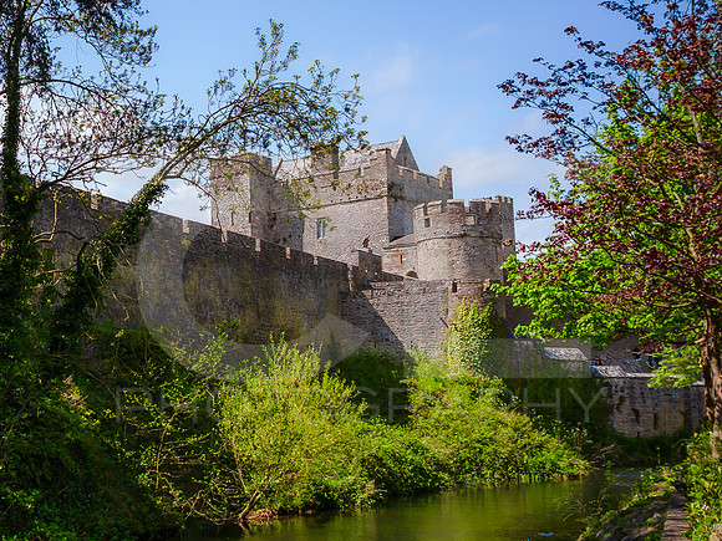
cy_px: 255
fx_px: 1127
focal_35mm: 54
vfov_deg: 27.0
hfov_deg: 33.8
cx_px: 88
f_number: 3.8
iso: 200
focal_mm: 21
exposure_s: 1/400
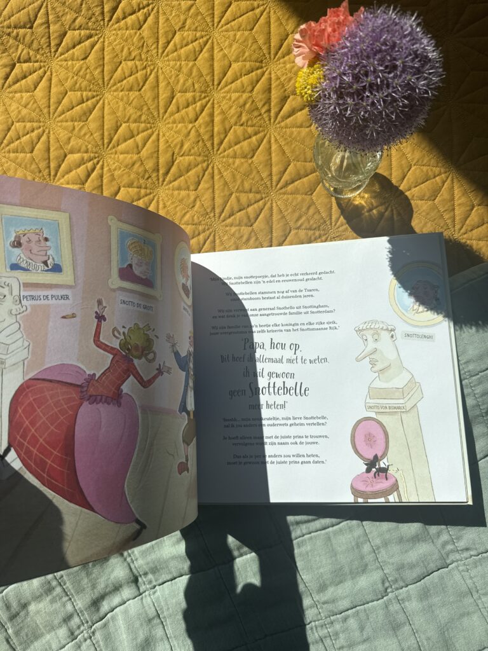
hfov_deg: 56.8
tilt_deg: -82.3
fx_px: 451
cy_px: 326
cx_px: 244
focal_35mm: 24
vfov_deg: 71.6
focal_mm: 6.76
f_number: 1.78
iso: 80
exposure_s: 1/6711
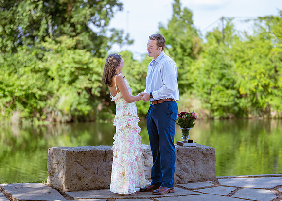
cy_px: 109
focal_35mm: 82
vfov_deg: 17.4
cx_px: 143
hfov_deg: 24.2
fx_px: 658
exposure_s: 1/2000
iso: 100
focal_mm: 50
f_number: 1.2
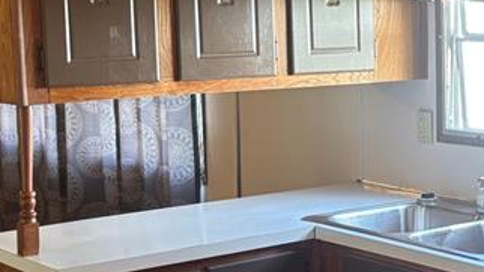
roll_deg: +1.1
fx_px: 1155
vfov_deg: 13.4
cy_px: 128
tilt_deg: -5.9
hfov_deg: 22.8
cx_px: 470
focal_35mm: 90
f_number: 1.6
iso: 100
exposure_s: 1/60
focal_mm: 5.96
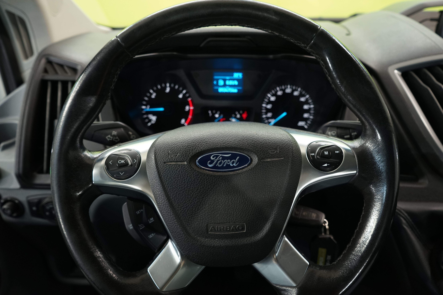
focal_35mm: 29
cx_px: 222
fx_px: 357
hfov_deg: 63.7
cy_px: 148
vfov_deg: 45.0
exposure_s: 1/30
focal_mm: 29
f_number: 5
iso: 1250
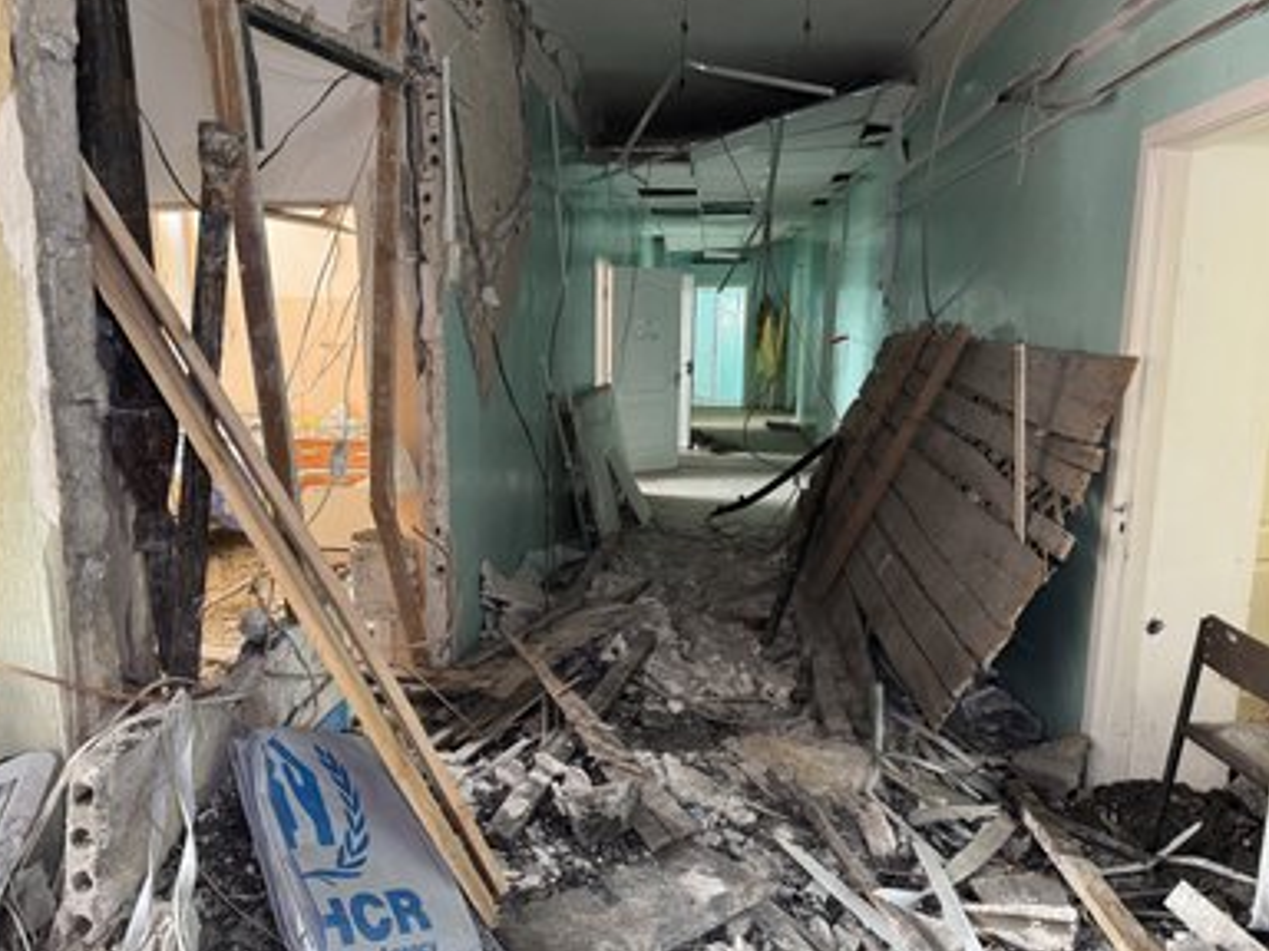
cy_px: 469
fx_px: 916
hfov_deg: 69.4
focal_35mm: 25
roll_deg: +0.3
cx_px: 611
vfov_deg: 54.9
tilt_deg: -9.0
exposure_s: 1/60
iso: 500
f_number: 1.78
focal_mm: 6.76
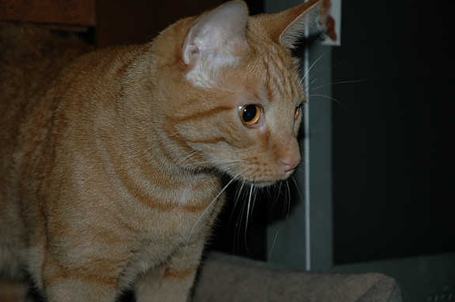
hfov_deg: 18.8
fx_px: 1376
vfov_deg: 12.5
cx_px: 225
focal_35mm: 109
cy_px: 147
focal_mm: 70
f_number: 4.5
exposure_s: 1/60
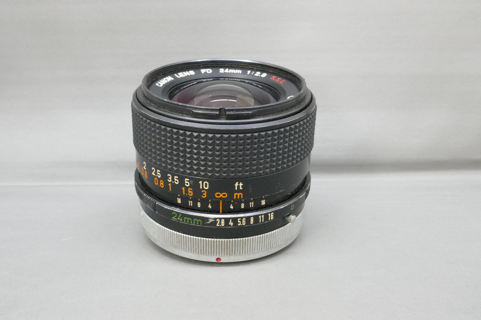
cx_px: 240
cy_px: 160
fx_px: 548
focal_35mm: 41
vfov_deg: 32.6
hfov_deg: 47.4
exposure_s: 1/15
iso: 1600
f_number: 8
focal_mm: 14.9
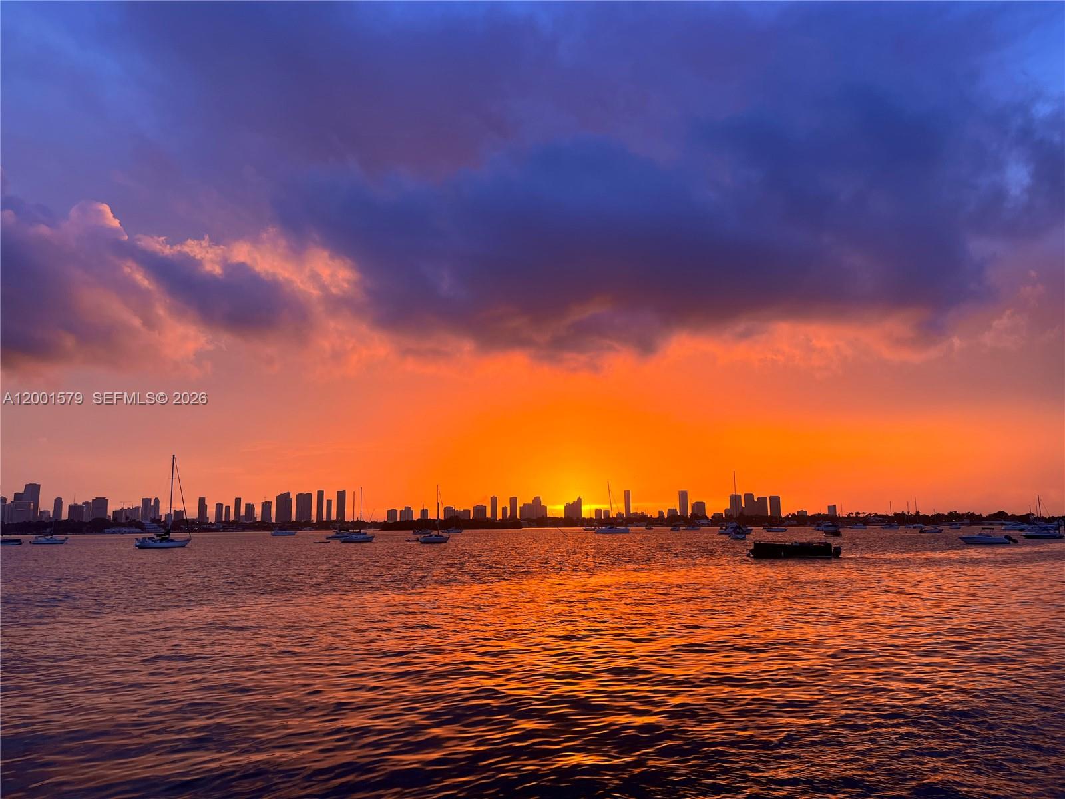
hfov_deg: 67.3
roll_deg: +0.8
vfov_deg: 53.1
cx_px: 532
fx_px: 800
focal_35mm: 26
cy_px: 400
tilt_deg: +8.2
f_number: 1.6
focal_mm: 5.1
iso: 32
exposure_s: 1/149
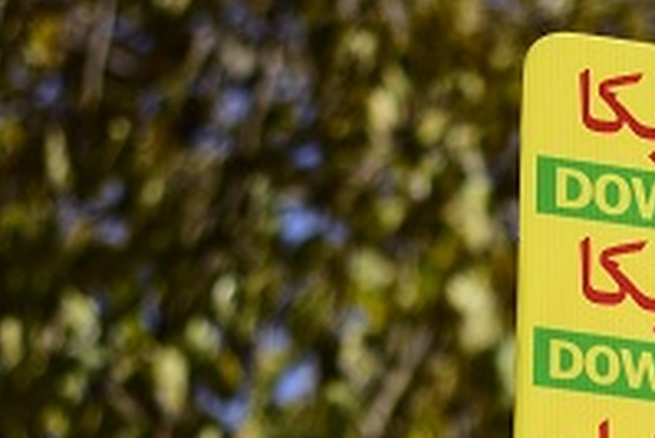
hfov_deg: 7.2
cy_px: 780
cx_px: 918
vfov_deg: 4.8
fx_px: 5153
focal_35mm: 283
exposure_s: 1/3200
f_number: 2.8
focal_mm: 50
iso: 100
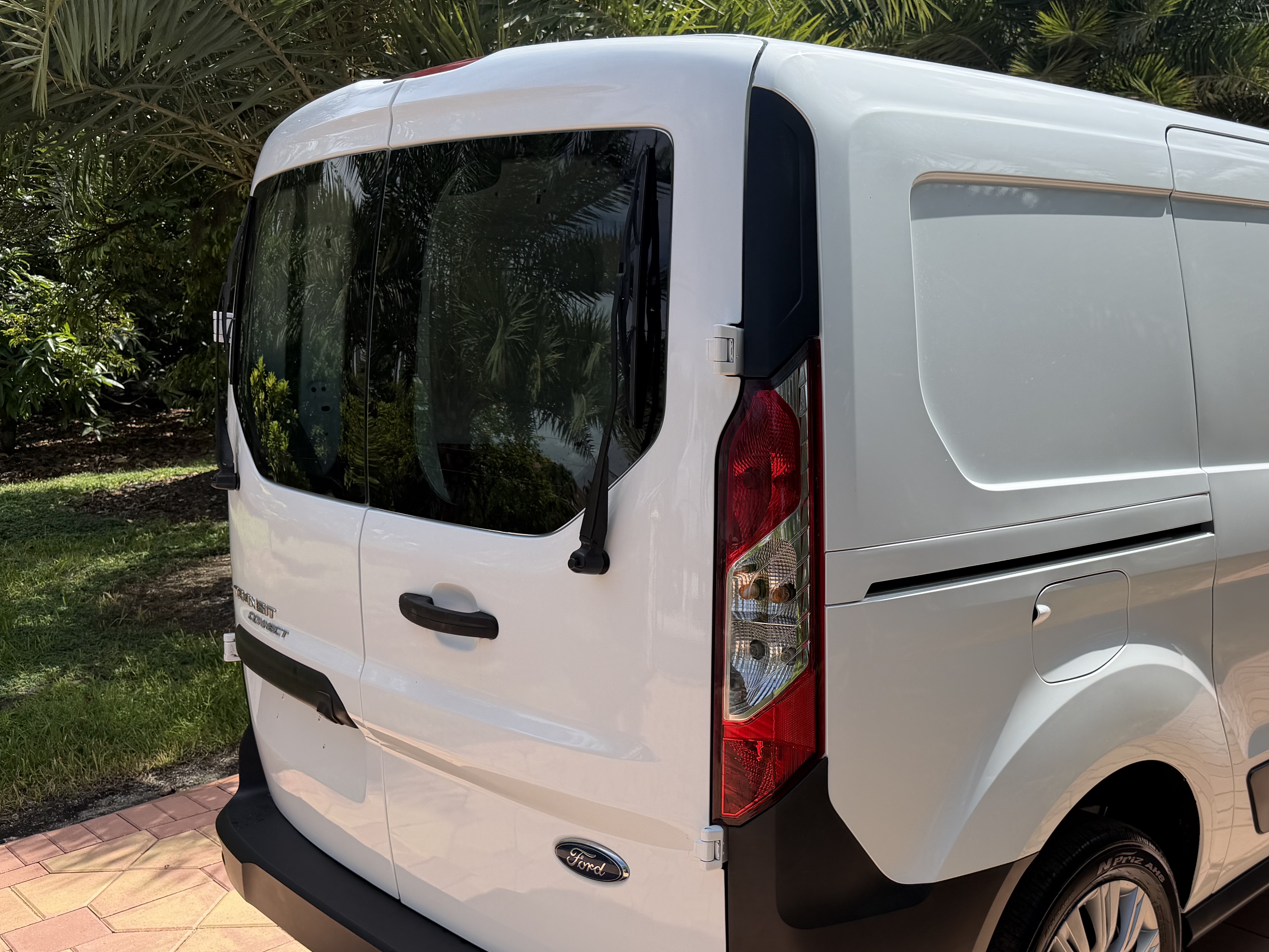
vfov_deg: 41.0
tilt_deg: -17.3
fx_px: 1246
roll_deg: +1.4
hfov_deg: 53.0
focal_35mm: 34
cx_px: 834
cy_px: 674
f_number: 1.78
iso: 80
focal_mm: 6.76
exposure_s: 1/4405
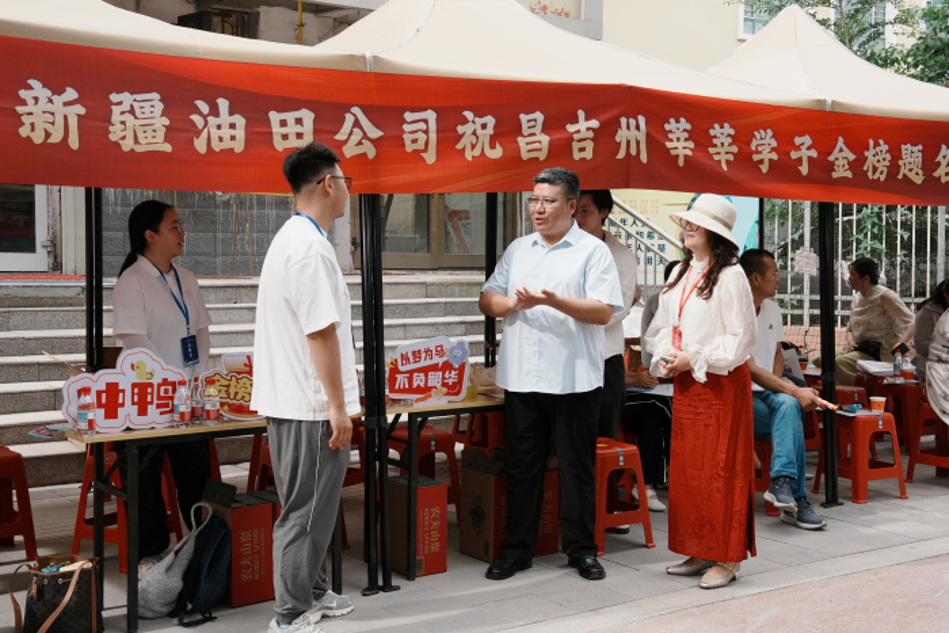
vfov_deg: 27.5
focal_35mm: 49
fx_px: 1292
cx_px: 474
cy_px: 316
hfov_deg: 40.3
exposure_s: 1/250
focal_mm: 49
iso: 640
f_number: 11
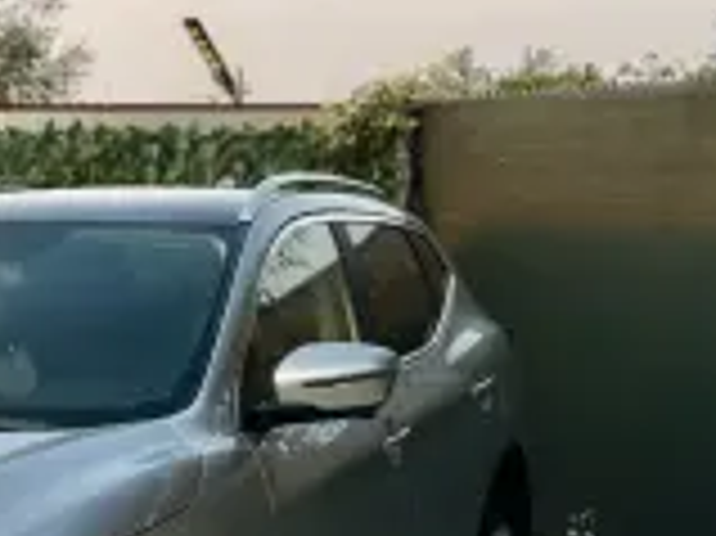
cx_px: -63
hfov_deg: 17.5
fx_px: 2253
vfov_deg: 13.3
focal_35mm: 109
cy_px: 599
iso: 80
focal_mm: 6.86
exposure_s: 1/971
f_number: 1.78
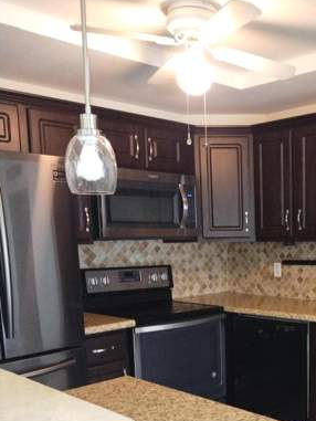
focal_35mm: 42
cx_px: 263
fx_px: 511
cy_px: 314
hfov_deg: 33.2
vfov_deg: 43.4
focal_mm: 4.71
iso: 475
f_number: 1.7
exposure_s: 1/25
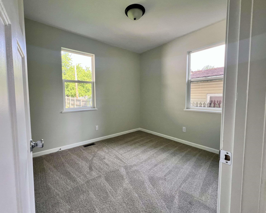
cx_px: 126
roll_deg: +0.1
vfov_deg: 88.0
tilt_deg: -4.2
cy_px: 104
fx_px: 110
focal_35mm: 14
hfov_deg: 100.6
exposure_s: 1/99
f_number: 1.8
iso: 80
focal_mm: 1.57
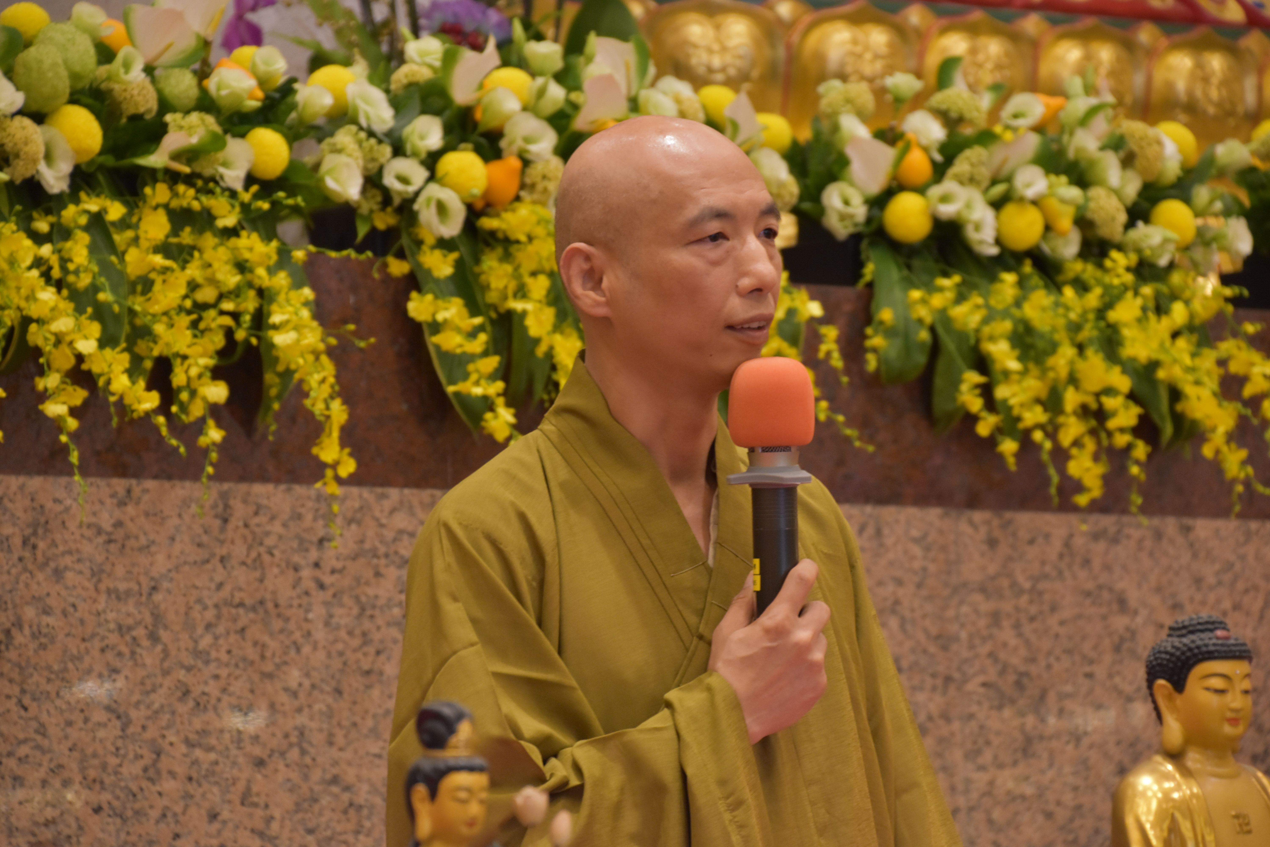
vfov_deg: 6.8
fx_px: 7143
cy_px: 424
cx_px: 635
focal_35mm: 202
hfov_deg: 10.2
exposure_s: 1/60
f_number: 6
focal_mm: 135
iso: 1600
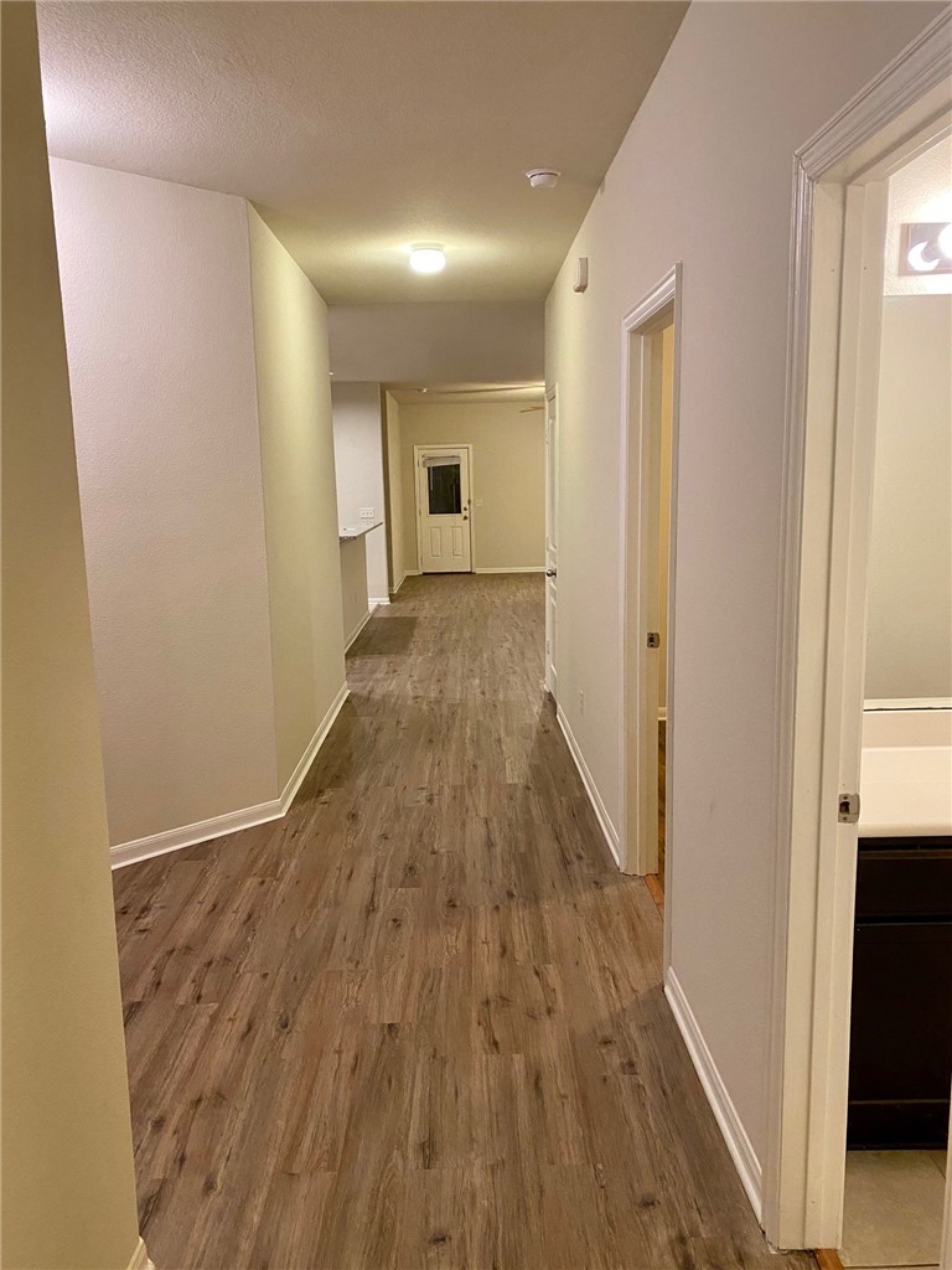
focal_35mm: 26
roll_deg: +0.6
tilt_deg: -8.4
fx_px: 953
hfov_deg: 53.1
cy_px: 635
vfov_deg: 67.3
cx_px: 476
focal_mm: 4.25
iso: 320
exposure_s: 1/60
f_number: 1.8
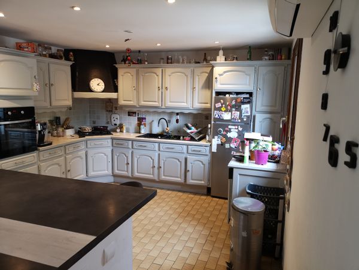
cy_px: 135
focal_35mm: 27
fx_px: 280
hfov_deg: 65.3
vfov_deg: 51.4
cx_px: 180
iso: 160
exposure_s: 1/50
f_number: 1.8
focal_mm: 5.58
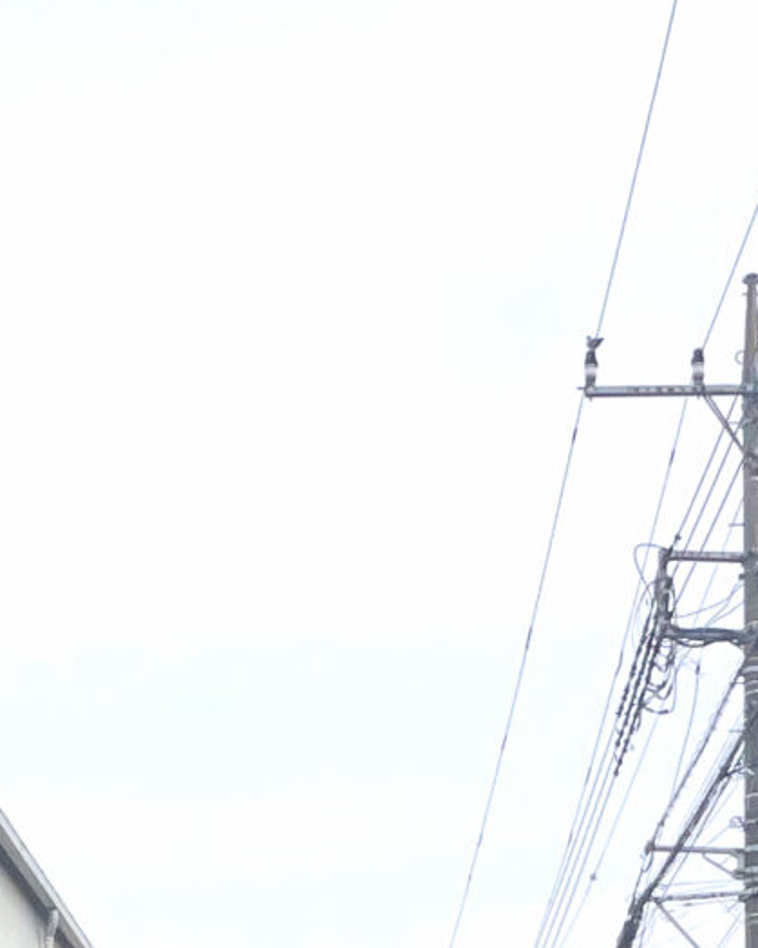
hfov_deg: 24.6
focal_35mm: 62
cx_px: 422
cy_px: 1384
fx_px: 1739
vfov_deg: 24.4
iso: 32
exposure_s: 1/1179
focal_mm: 1.57
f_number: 1.8
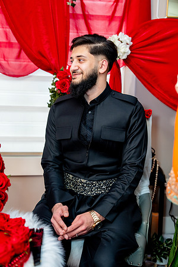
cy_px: 134
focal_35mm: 50
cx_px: 89
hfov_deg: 27.0
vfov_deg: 39.6
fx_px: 371
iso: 800
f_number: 2.8
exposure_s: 1/200
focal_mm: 50
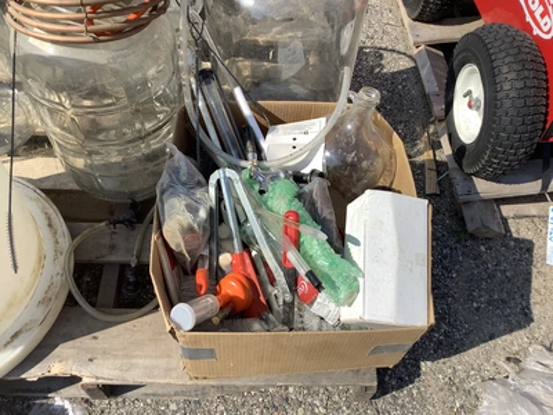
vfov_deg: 45.4
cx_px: 276
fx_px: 495
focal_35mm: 31
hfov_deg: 58.4
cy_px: 208
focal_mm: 3.3
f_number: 2.4
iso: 25
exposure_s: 1/1381
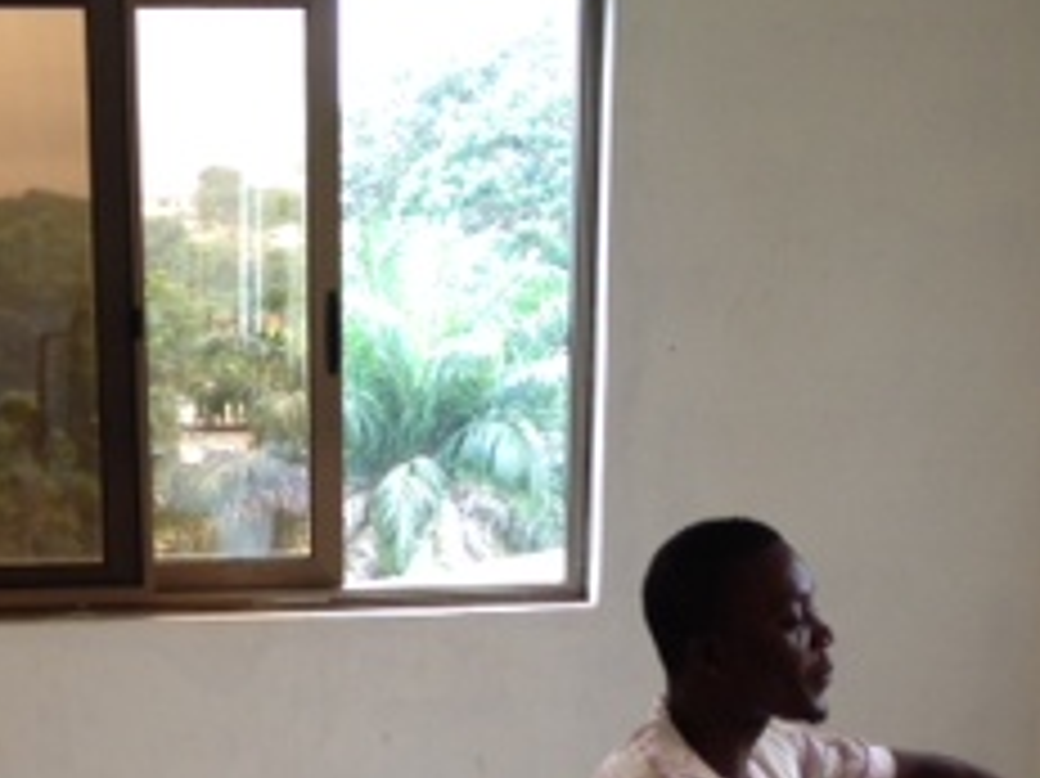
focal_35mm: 97
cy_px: 1034
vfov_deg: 14.5
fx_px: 2913
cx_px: 324
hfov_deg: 20.2
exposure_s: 1/60
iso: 64
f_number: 2.4
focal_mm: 4.28
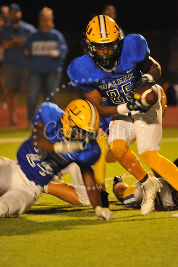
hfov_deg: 2.3
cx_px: 89
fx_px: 4455
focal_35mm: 600
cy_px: 134
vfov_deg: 3.4
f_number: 6.3
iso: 6400
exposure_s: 1/160
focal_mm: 600
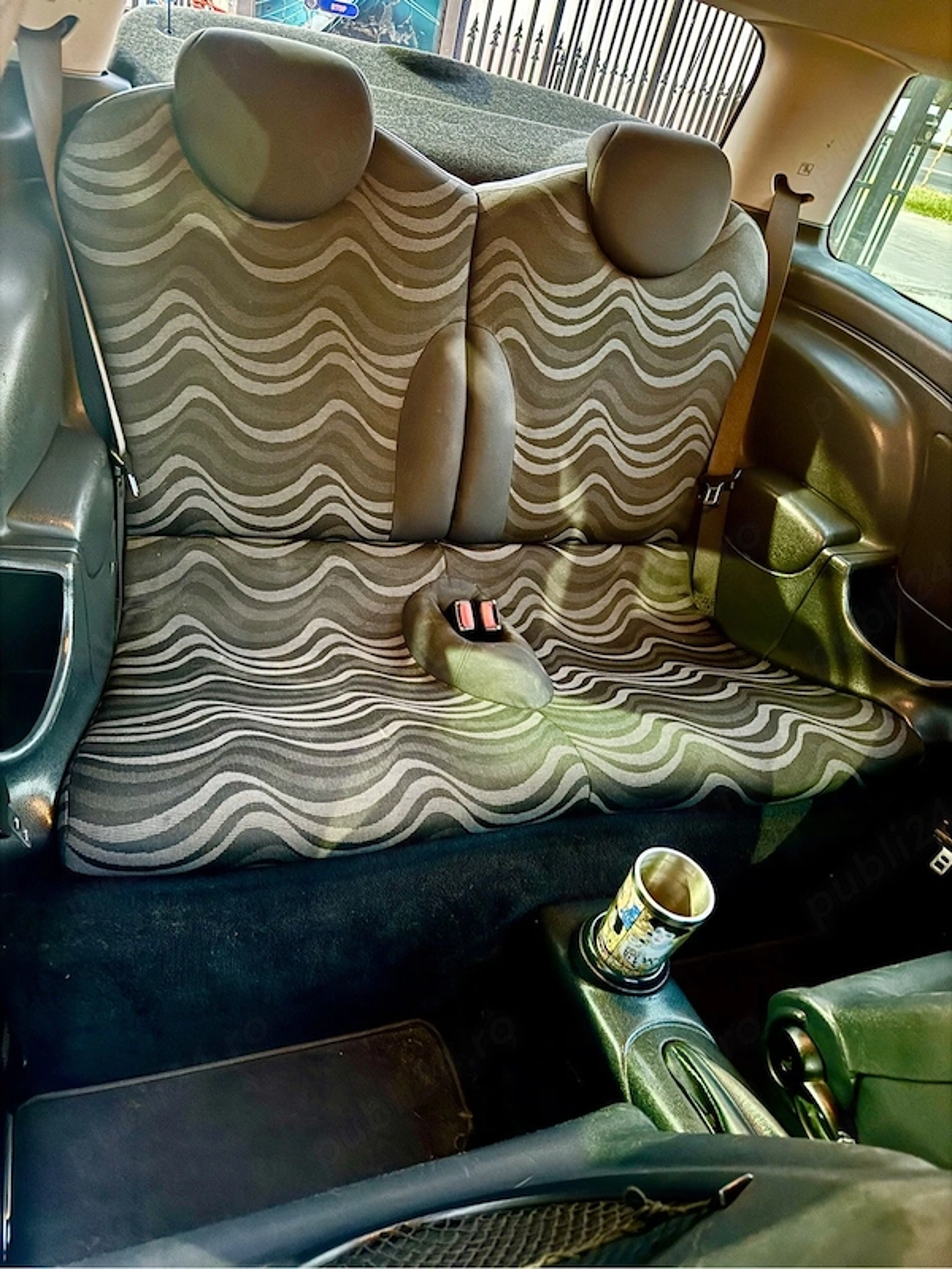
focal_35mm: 24
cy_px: 634
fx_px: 880
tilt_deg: -35.8
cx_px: 476
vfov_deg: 71.6
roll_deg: -16.3
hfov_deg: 56.8
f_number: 1.78
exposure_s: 1/20
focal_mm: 6.76
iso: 1600
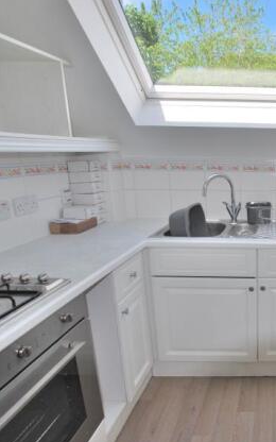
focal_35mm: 24
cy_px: 230
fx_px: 289
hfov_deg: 41.9
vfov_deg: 74.8
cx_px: 295
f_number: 6.3
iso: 100
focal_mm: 10
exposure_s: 1/200
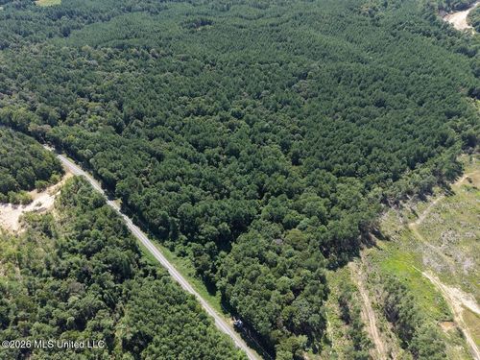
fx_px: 333
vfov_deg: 56.8
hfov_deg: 71.6
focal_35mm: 24
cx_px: 240
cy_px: 180
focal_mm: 8.67
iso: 200
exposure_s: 1/2500
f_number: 1.8
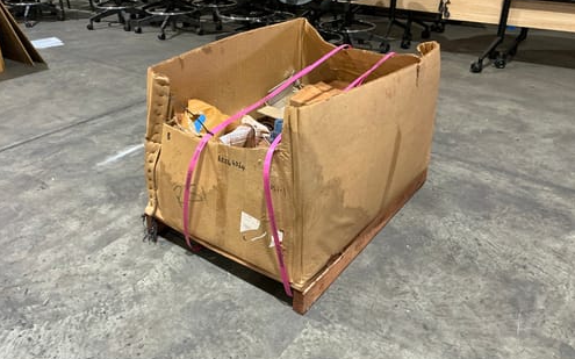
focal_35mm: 30
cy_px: 166
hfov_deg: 62.9
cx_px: 286
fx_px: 470
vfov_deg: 41.8
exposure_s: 1/50
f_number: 1.8
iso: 160
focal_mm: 3
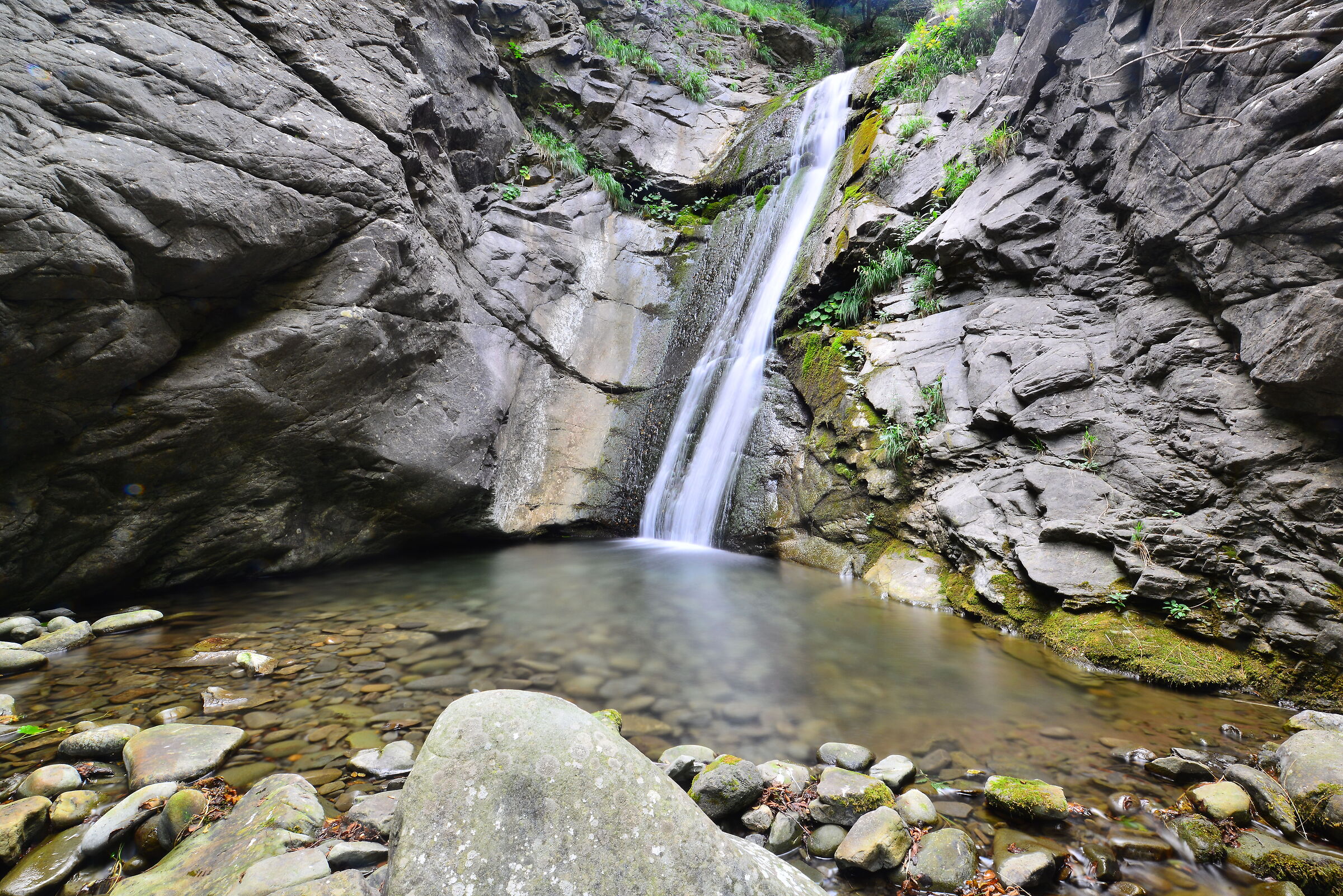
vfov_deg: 67.4
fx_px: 672
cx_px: 672
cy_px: 448
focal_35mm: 18
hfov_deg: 90.0
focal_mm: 18
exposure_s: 13
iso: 100
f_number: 20
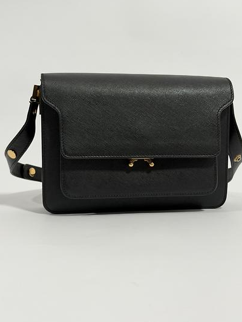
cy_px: 159
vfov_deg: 35.5
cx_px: 125
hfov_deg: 27.0
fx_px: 503
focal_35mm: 54
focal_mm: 6.76
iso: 64
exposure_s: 1/100
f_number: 1.78
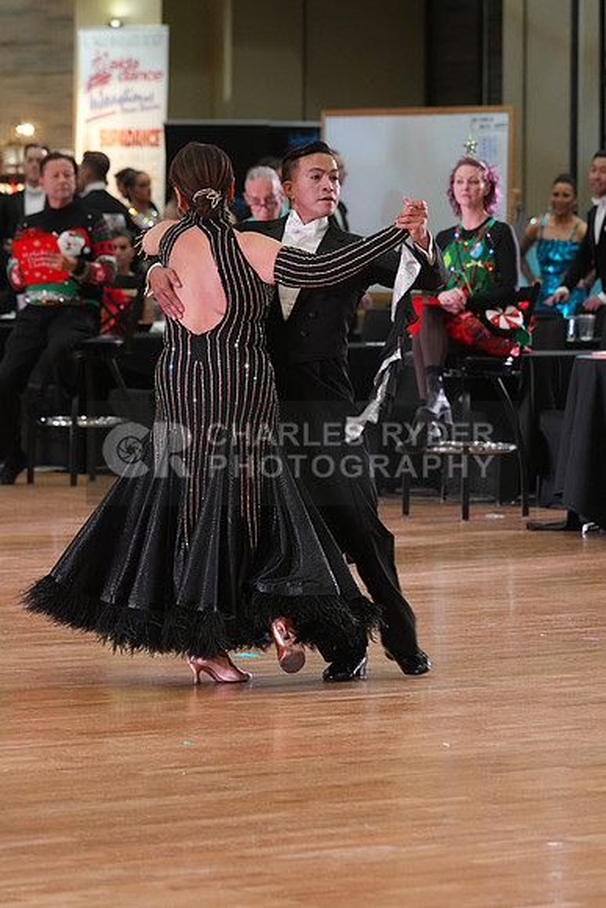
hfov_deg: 6.9
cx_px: 303
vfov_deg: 10.3
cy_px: 454
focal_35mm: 200
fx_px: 5047
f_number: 6.3
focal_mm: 200
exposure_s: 1/200
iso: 4000
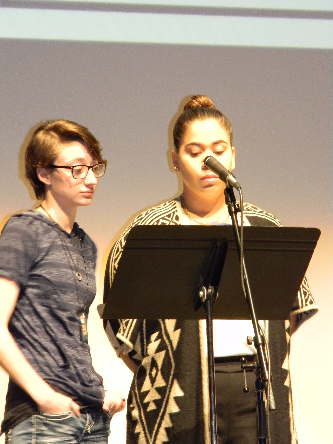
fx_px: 2347
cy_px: 222
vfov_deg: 10.8
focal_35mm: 183
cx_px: 166
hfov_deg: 8.1
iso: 564
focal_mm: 33.1
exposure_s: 1/8.8
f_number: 5.2
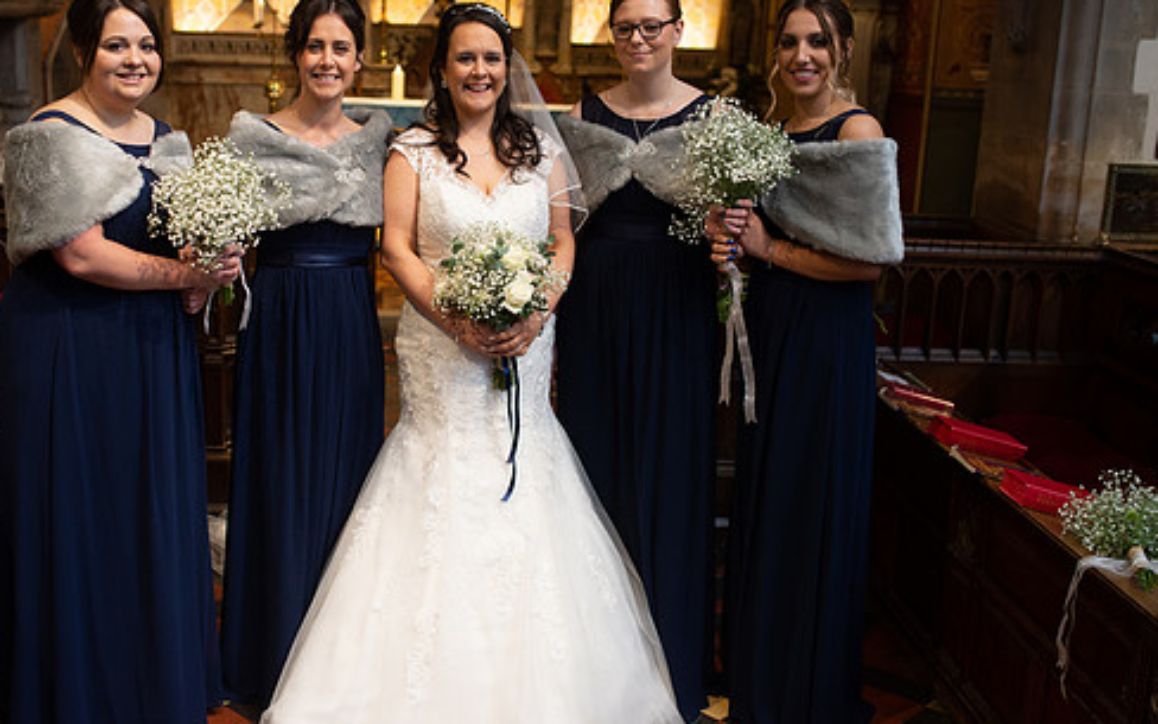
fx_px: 1389
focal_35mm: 44
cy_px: 330
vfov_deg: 29.2
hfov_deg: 45.1
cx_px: 482
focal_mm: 35
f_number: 2.5
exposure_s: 1/100
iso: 1000
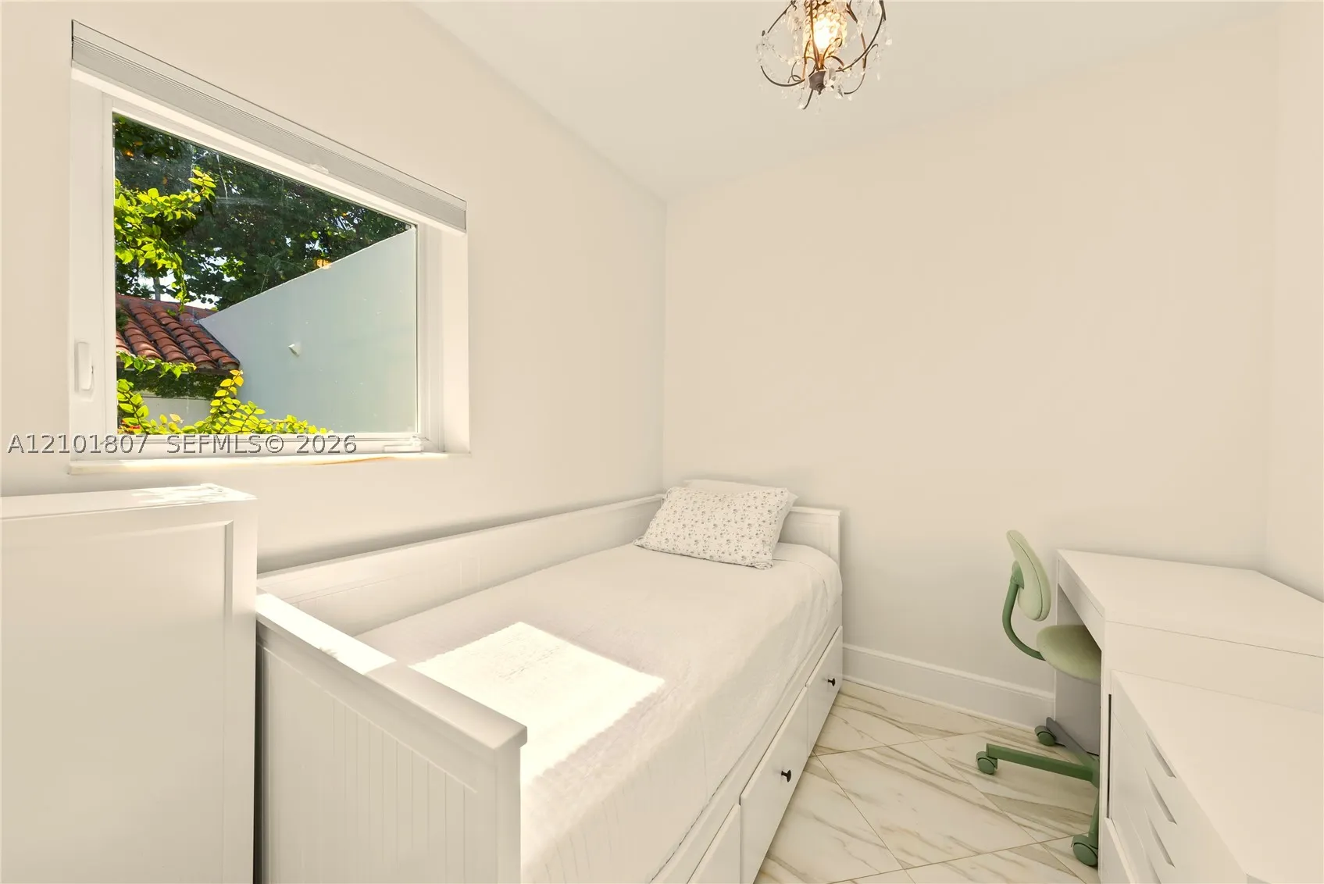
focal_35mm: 13
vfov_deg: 85.5
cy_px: 442
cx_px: 662
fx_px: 478
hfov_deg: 108.3
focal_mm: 13
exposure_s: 1/20
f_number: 8
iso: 100
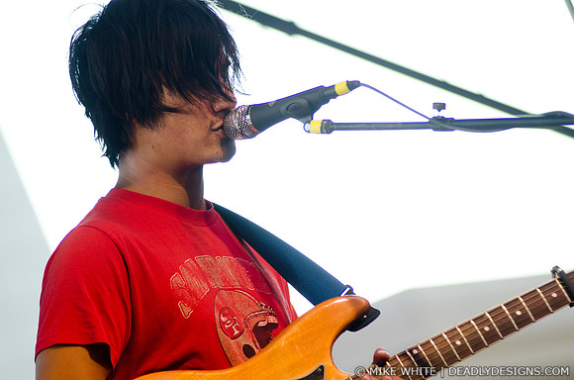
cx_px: 287
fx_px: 3818
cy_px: 190
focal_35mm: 240
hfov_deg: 8.6
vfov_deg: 5.7
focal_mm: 160
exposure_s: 1/1000
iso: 400
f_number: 3.5
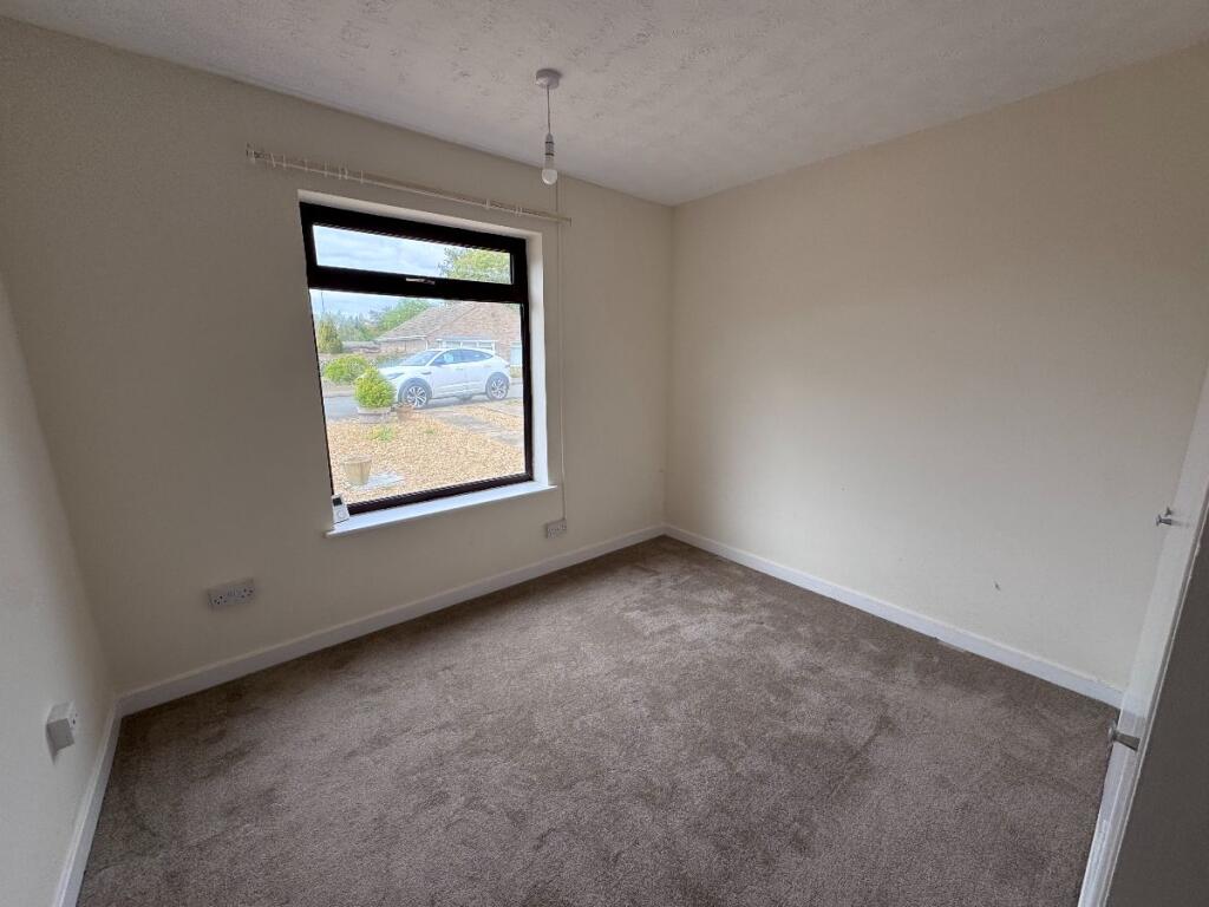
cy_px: 454
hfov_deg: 102.1
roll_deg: +0.7
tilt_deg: -12.5
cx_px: 604
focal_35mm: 14
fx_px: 489
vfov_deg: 85.7
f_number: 2.2
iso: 40
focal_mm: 2.22
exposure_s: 1/357
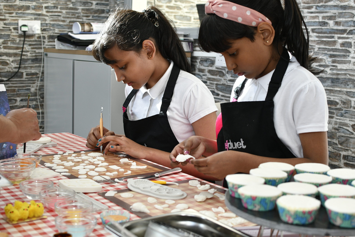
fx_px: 518
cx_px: 178
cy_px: 118
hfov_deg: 37.8
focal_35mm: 52
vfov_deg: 25.8
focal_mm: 35
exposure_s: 1/200
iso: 800
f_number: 5
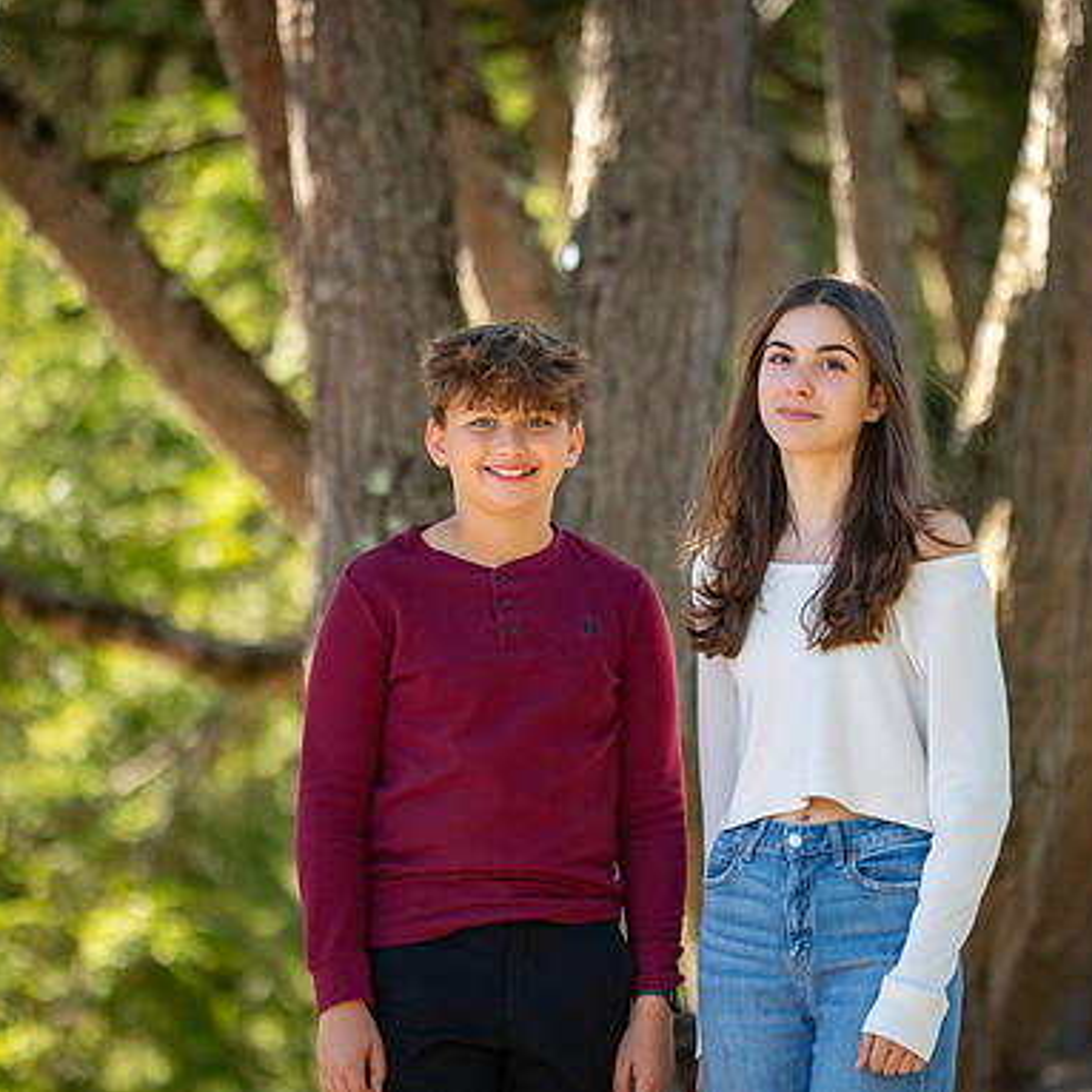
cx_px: 636
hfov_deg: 7.5
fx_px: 8280
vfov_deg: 7.5
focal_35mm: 232
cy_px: 545
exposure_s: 1/4000
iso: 1250
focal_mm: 180
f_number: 3.2
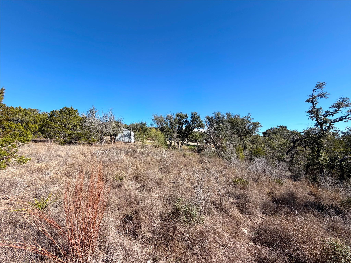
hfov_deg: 102.1
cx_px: 176
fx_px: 142
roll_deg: +1.2
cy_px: 132
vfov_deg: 85.7
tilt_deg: +6.9
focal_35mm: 14
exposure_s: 1/770
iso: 32
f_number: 2.2
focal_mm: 2.22
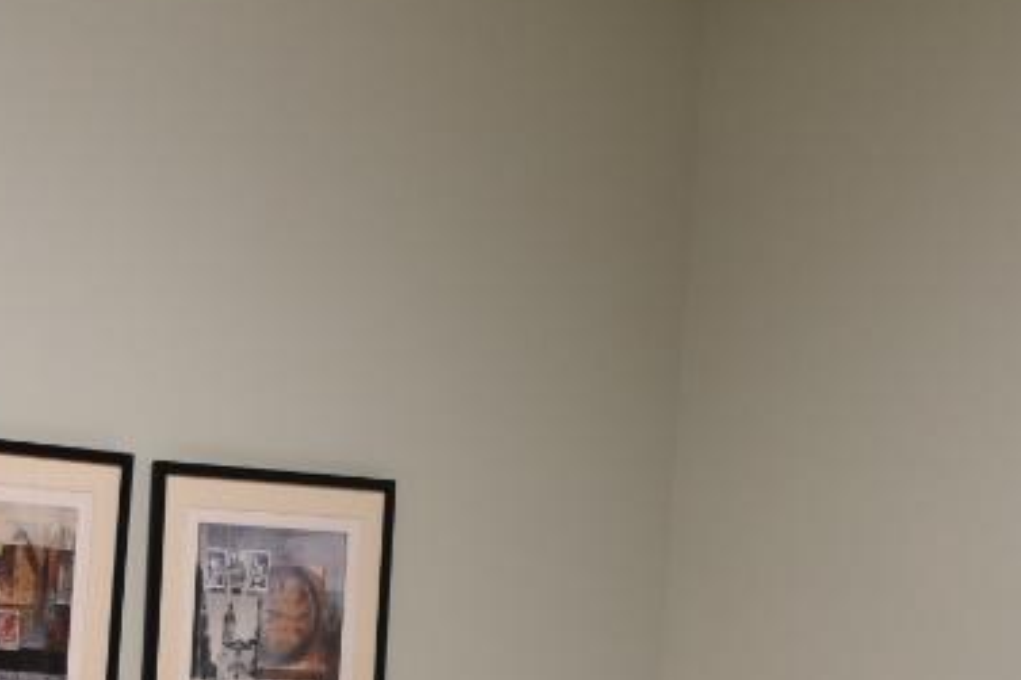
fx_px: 3288
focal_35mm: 116
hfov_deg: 17.6
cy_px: 945
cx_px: 336
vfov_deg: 11.4
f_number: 4
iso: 400
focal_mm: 18
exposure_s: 1/60
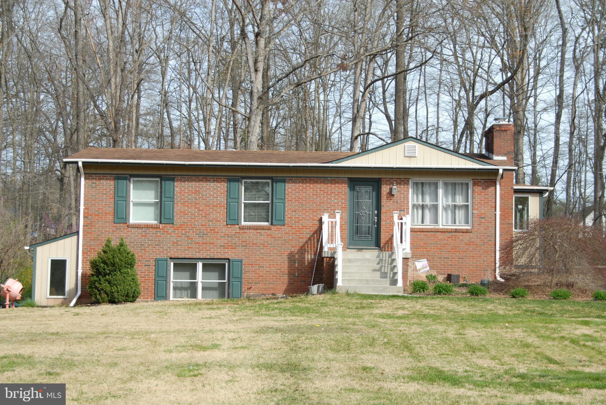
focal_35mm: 78
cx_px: 303
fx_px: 1314
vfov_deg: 17.5
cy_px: 202
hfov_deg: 26.0
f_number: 7.1
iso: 125
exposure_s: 1/200
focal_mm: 52
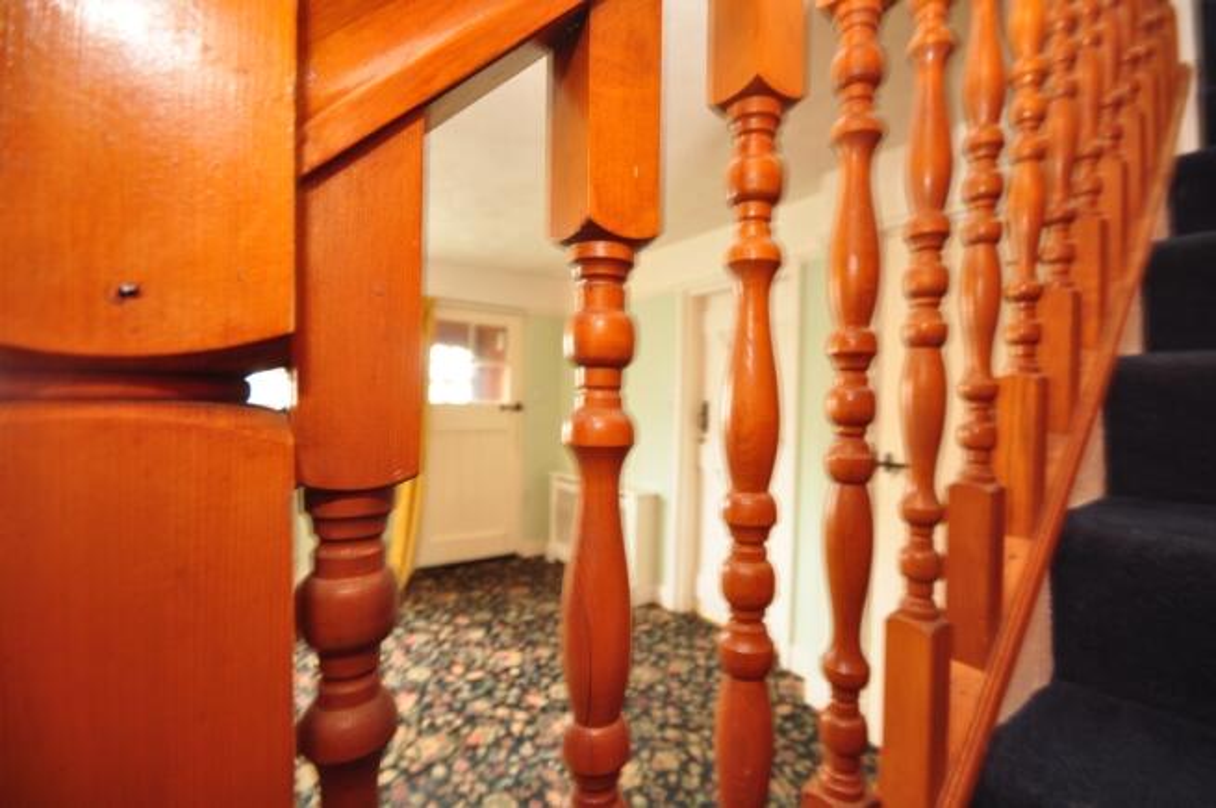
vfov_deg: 71.9
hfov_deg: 95.0
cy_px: 404
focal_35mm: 16
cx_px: 608
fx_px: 557
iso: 200
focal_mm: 11
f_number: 4.2
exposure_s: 1/1.6
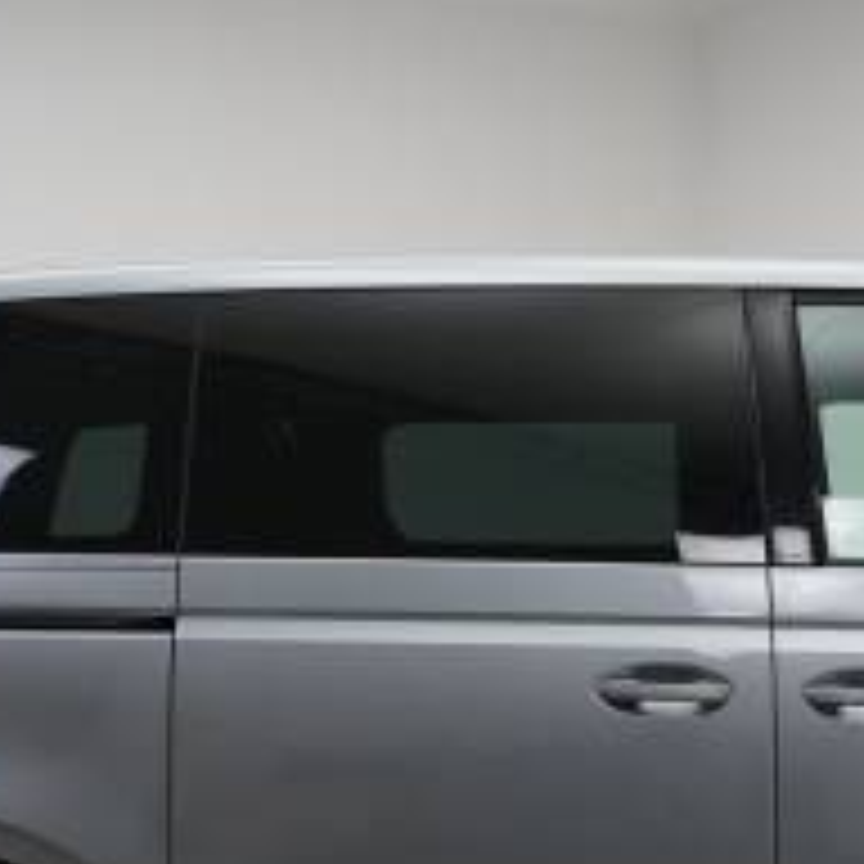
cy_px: 662
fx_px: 2989
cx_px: 729
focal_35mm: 106
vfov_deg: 16.4
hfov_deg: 16.3
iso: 1250
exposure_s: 1/160
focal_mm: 37.3
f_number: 4
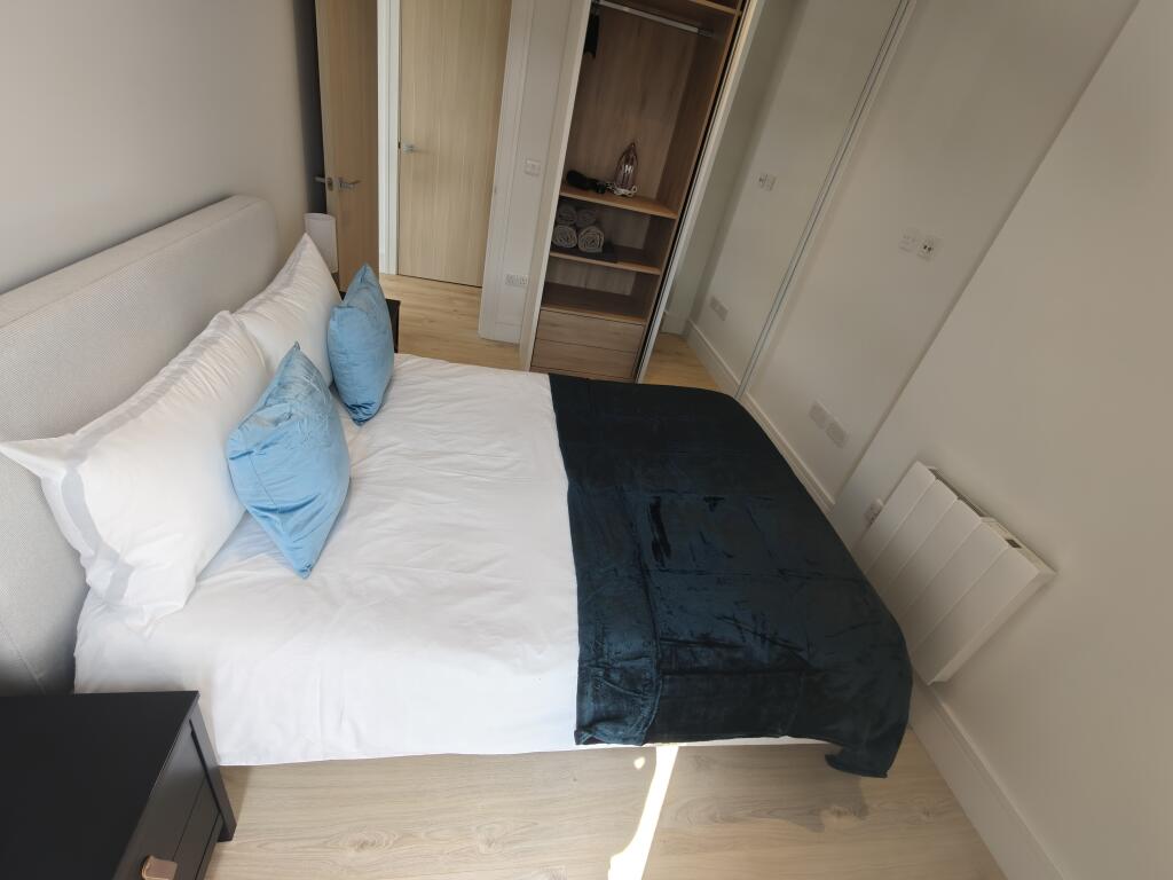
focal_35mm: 15
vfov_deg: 81.7
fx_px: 508
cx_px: 586
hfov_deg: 98.2
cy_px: 440
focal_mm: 2.3
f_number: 2
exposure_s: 1/100
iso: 320
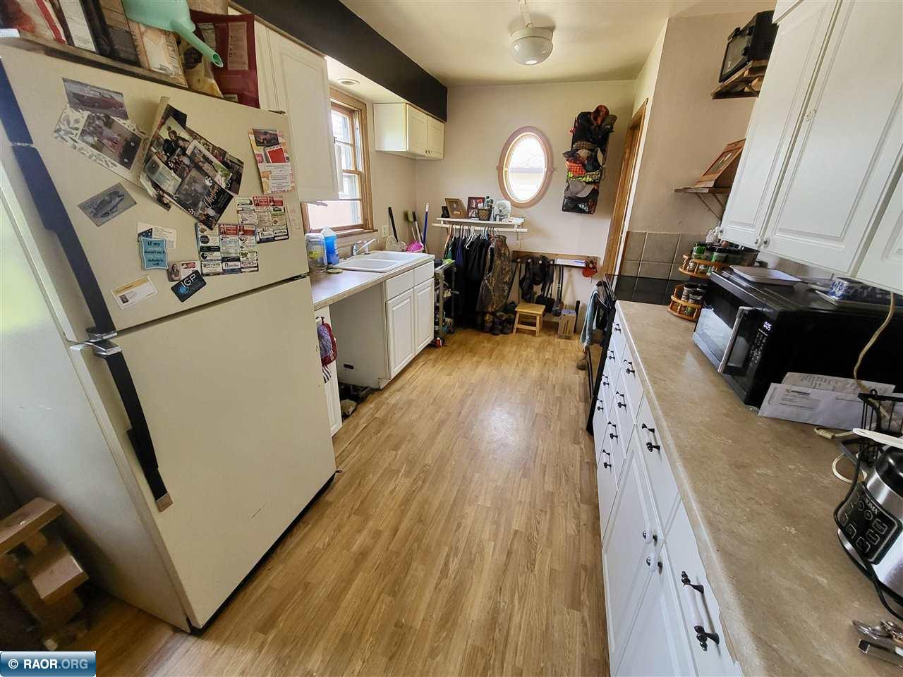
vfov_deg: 89.9
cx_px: 452
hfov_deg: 106.2
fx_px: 339
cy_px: 338
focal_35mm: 13
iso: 250
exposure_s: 1/60
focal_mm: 1.74
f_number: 2.2
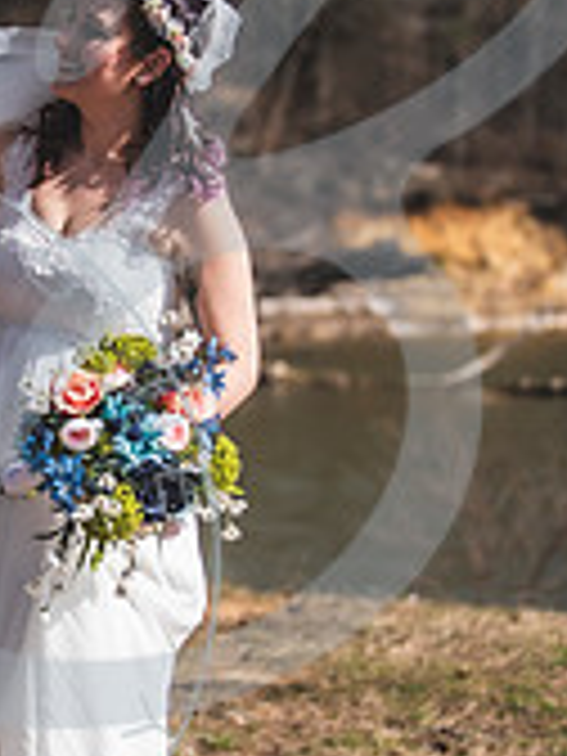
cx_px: 4
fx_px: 3931
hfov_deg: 8.2
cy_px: 220
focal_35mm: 180
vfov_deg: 11.0
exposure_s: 1/2500
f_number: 2.8
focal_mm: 70
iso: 100
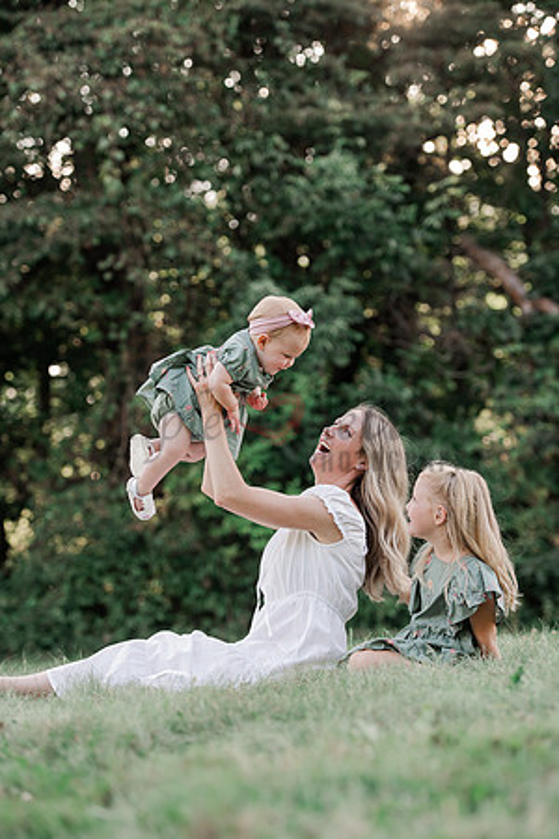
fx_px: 2143
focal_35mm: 92
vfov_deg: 22.1
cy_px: 420
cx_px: 280
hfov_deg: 14.9
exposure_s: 1/250
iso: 320
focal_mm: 92
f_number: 3.5
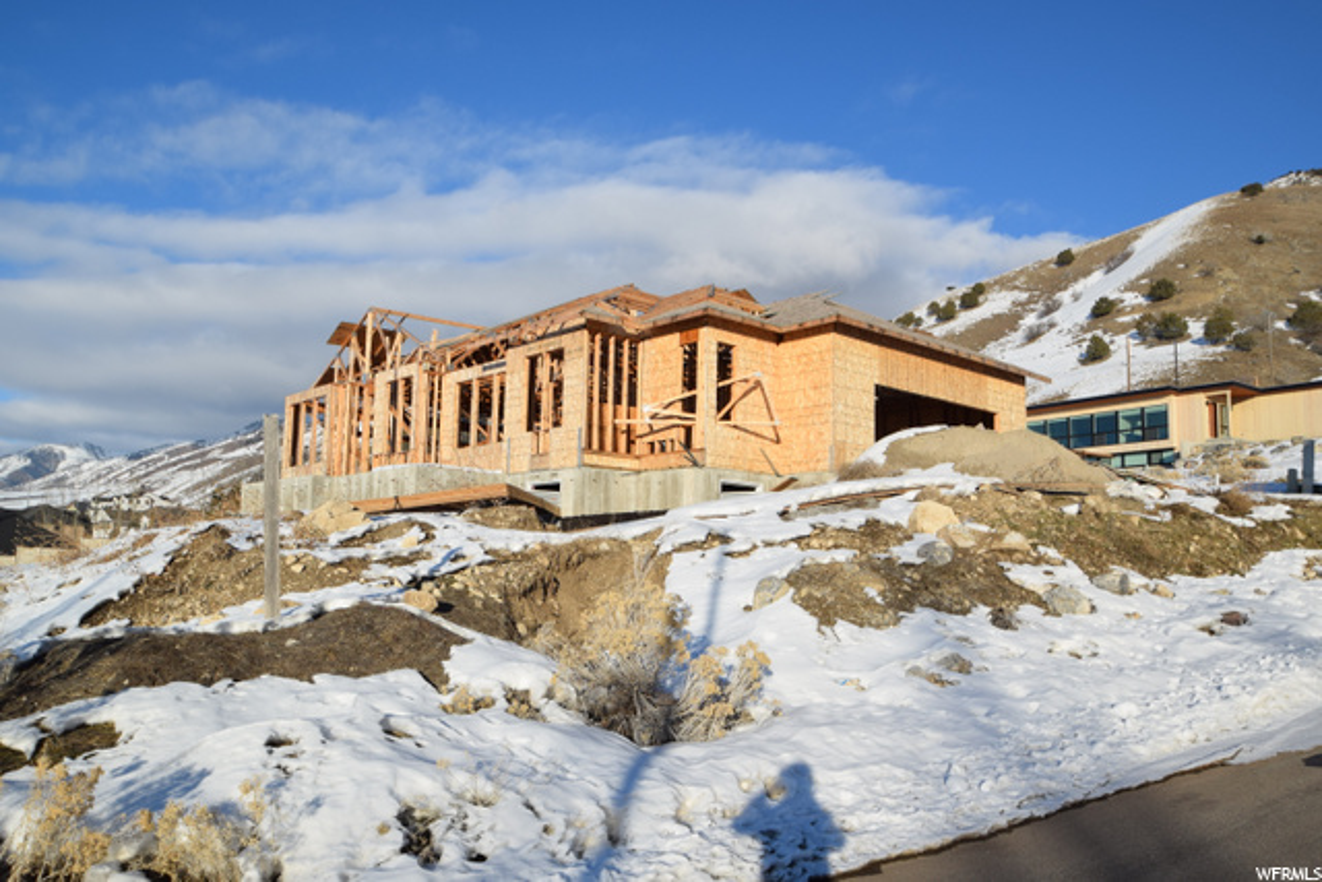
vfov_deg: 48.0
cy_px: 441
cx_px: 661
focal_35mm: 27
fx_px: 992
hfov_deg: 67.4
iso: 200
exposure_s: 1/400
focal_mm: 18
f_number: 10
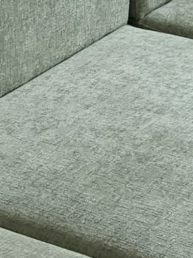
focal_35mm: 171
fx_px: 1271
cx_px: 150
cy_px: 261
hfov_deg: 8.7
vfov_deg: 11.4
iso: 64
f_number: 1.8
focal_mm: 5.4
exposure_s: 1/120
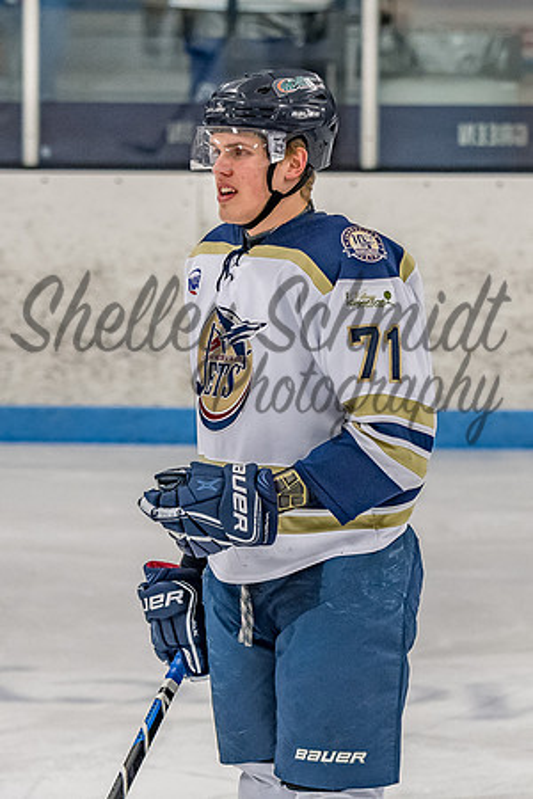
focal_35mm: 324
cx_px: 252
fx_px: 7195
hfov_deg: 4.2
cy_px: 339
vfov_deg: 6.4
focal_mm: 125
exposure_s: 1/800
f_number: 3.2
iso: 1600
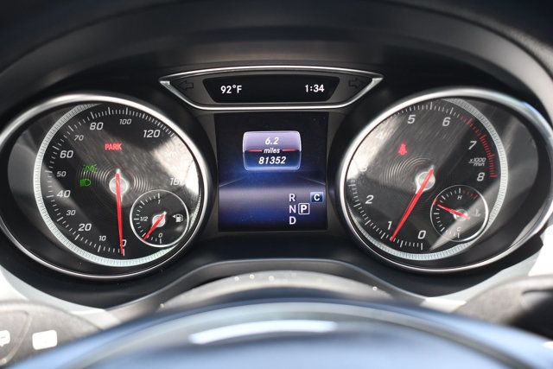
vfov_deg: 28.1
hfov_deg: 41.1
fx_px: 737
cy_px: 184
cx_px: 276
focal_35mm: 48
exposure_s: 1/125
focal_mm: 32
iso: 800
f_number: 4.5
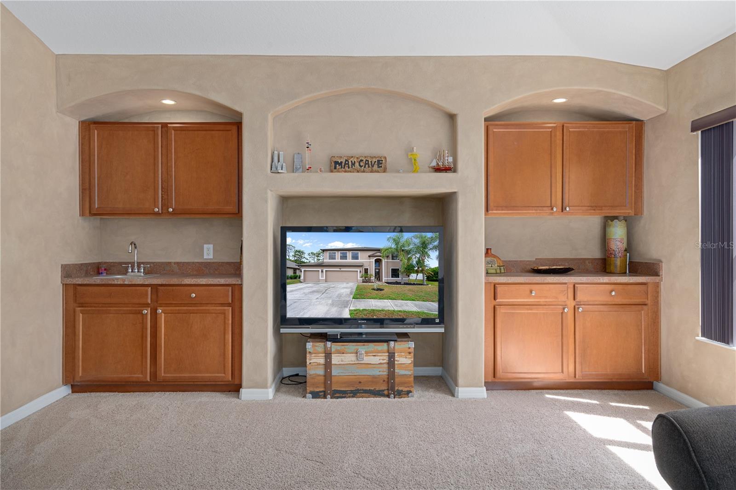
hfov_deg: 76.1
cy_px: 245
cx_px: 368
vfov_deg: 55.1
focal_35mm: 23
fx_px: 470
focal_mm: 23
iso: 320
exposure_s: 1/8
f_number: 9
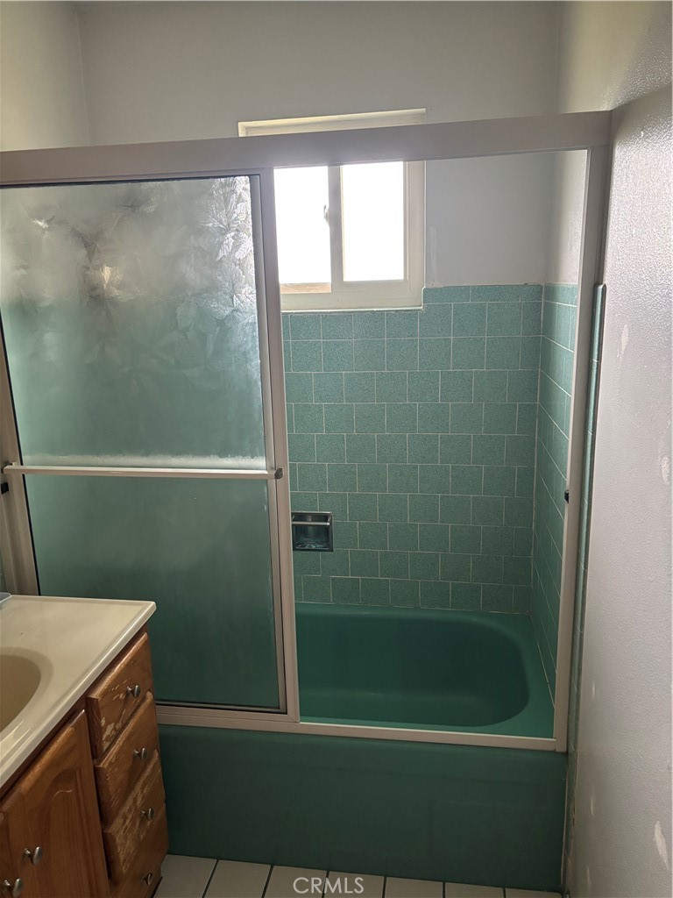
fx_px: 674
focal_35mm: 26
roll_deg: +1.4
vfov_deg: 67.3
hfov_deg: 53.1
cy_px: 449
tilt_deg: -13.9
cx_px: 336
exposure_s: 1/40
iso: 400
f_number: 1.6
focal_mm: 5.96
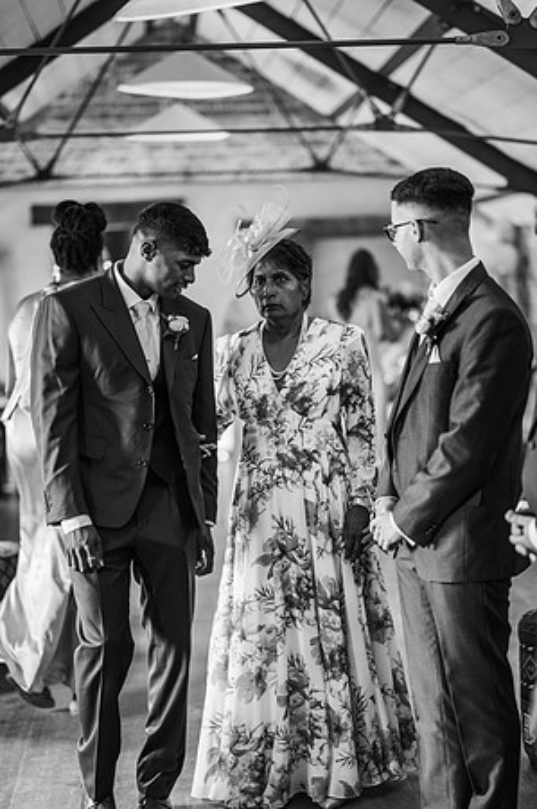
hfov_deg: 16.0
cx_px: 268
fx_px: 1906
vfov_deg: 23.9
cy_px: 404
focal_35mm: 85
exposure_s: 1/200
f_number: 1.8
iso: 900
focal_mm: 85
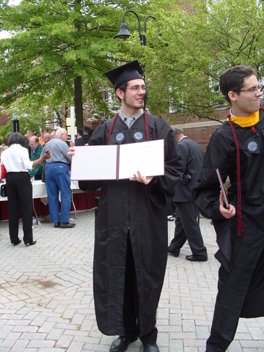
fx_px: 356
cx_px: 132
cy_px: 176
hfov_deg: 40.7
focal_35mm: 35
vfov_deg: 52.6
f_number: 4.1
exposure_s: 1/180
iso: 80
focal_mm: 7.8
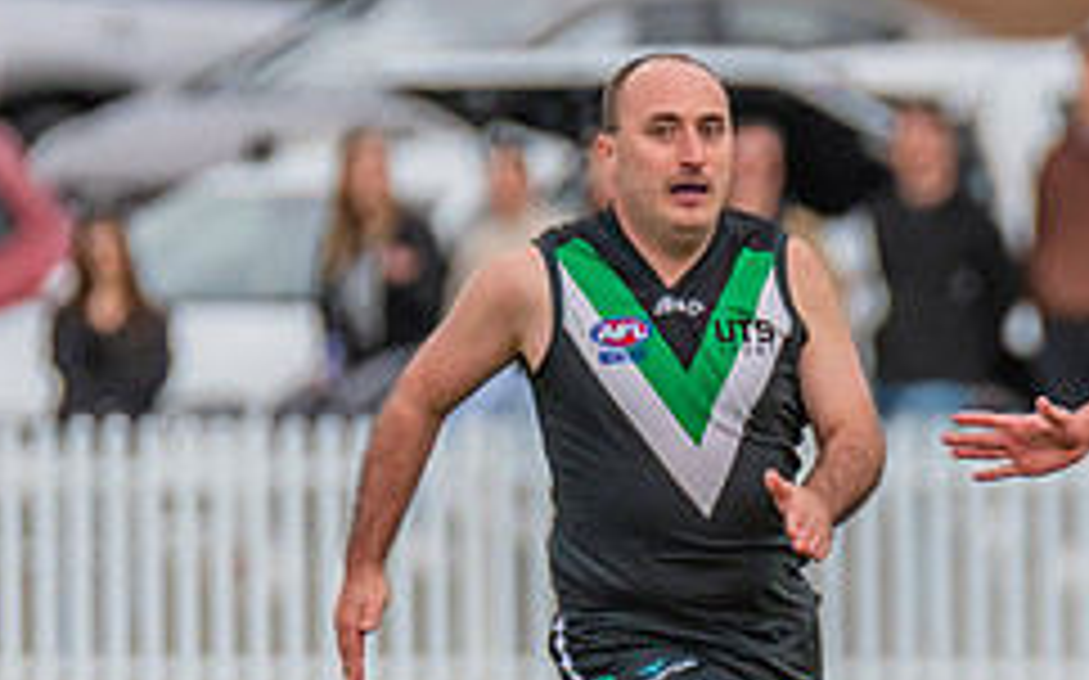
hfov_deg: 1.8
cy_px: 485
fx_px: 33996
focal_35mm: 1146
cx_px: 1437
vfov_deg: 1.1
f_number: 4.5
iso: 800
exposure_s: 1/1000
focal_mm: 330
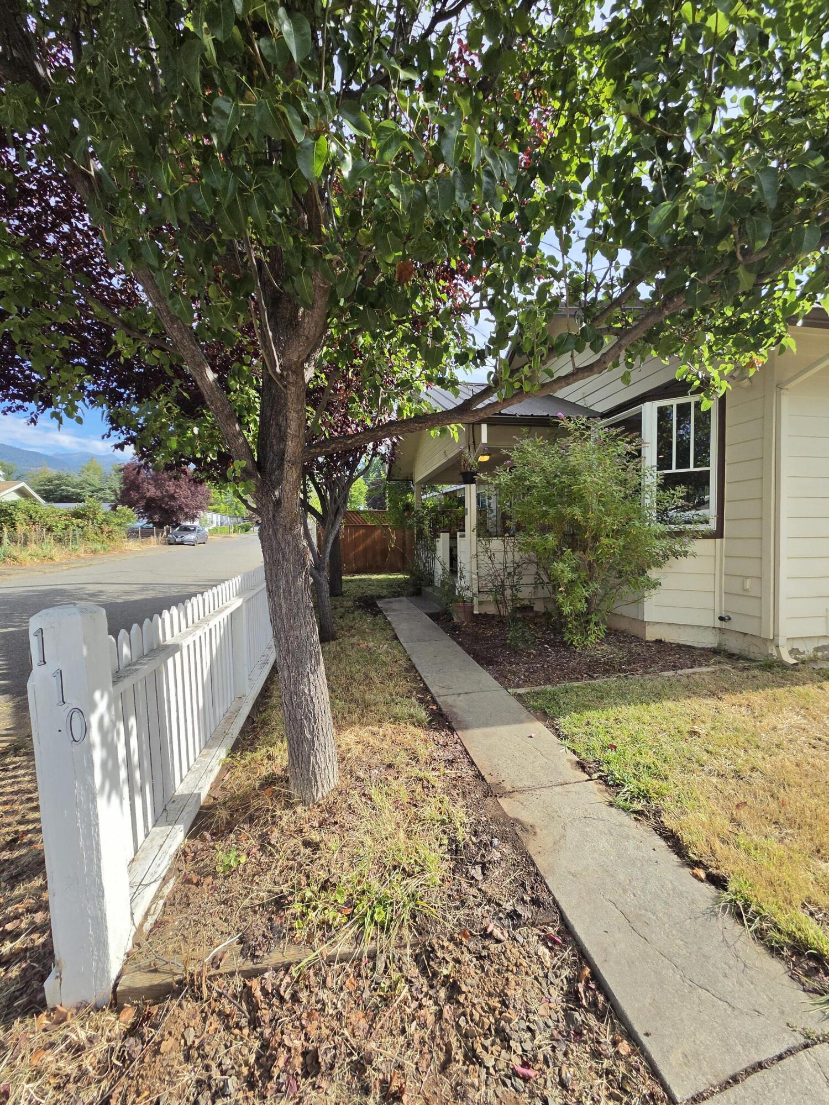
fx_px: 415
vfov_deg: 106.2
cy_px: 552
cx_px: 414
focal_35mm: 13
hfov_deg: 89.9
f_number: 2.2
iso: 100
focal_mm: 2.2
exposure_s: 1/1799
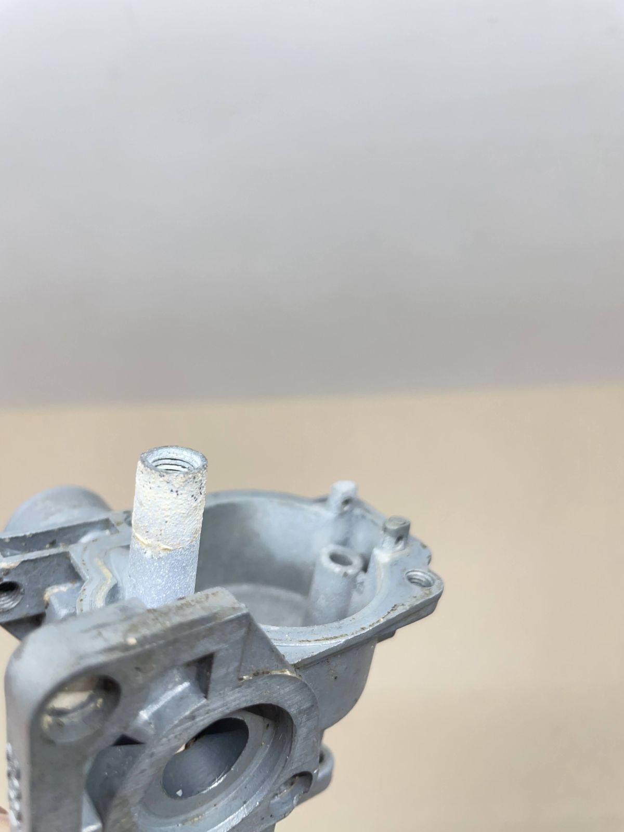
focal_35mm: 26
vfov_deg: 67.3
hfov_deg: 53.1
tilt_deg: -67.3
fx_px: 625
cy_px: 416
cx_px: 312
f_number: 1.6
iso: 64
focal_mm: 4.2
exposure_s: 1/100
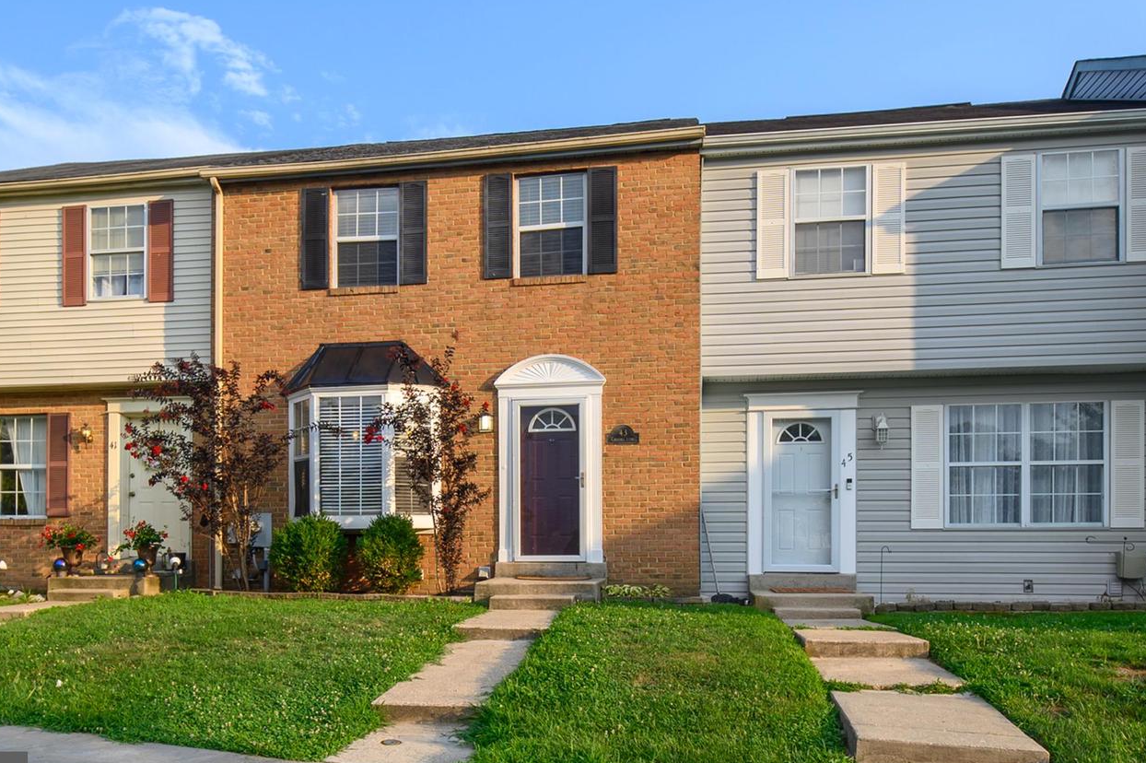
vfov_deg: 57.1
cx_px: 547
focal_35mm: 22
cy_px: 357
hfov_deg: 78.6
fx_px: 700
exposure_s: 1/125
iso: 320
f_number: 16
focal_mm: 19
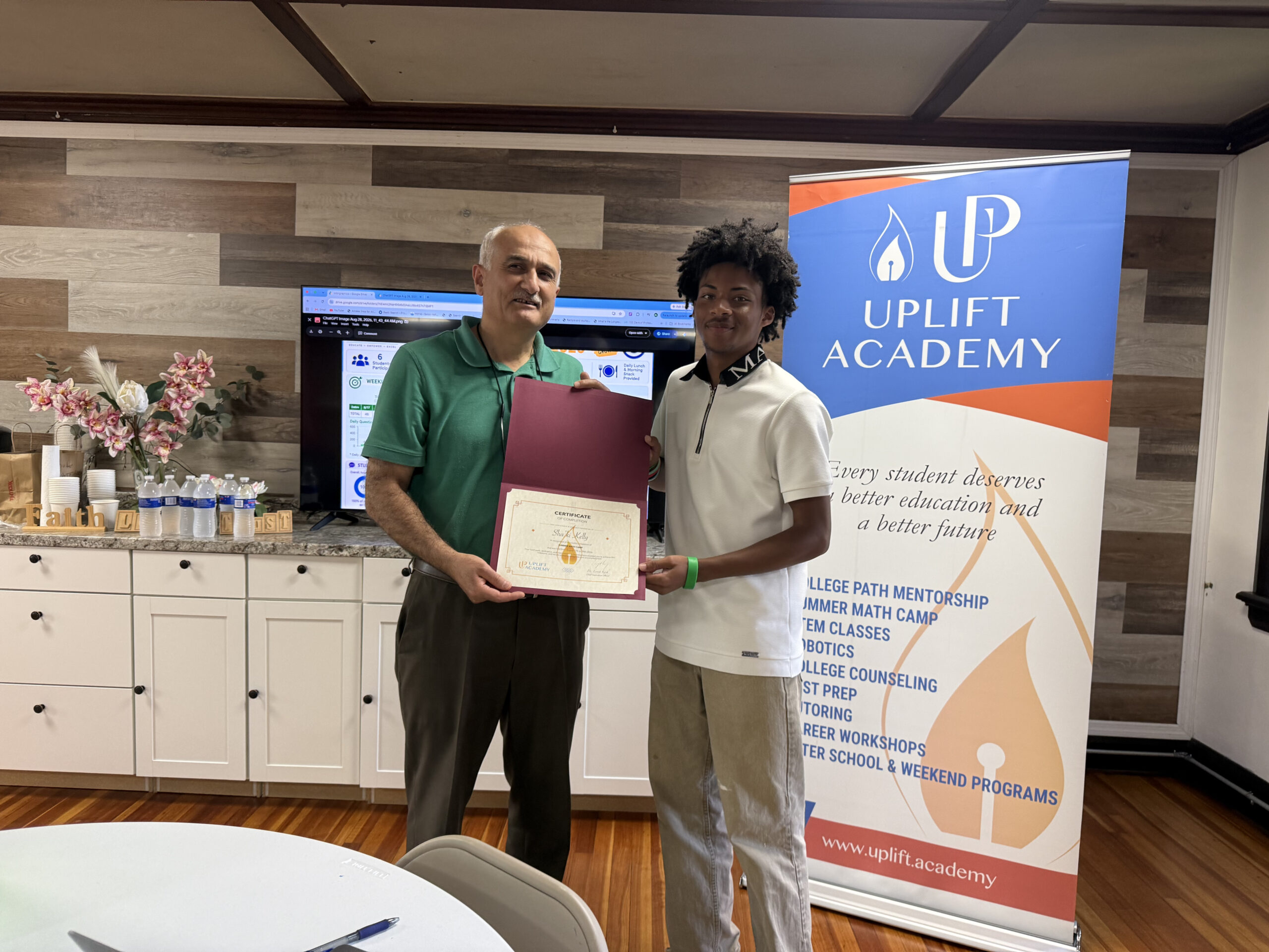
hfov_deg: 71.6
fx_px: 880
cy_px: 476
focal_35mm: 24
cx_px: 634
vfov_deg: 56.8
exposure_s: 1/121
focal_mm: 6.76
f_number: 1.78
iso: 200
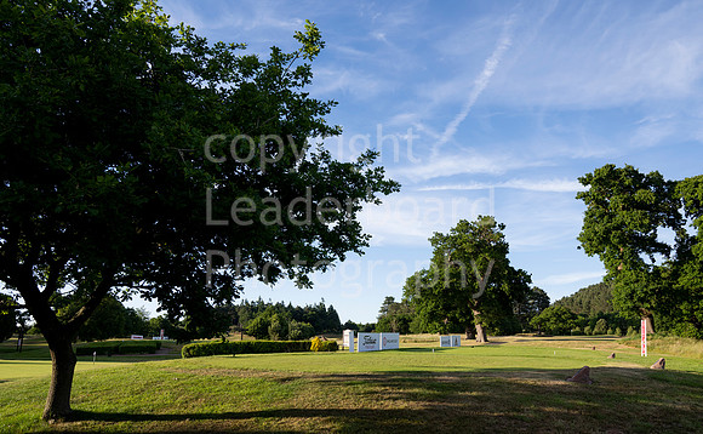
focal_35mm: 26
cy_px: 246
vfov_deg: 47.5
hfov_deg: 71.1
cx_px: 369
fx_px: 491
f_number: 7.1
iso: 160
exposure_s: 1/160
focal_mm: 24
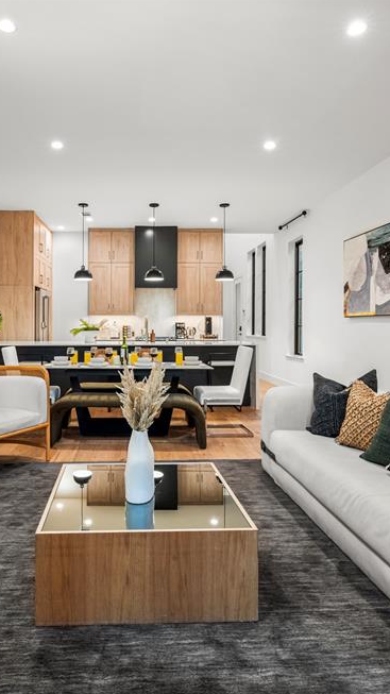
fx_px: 423
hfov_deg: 48.8
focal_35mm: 23
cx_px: 138
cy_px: 358
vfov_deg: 78.7
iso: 400
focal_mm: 14
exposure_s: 1/2
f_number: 8
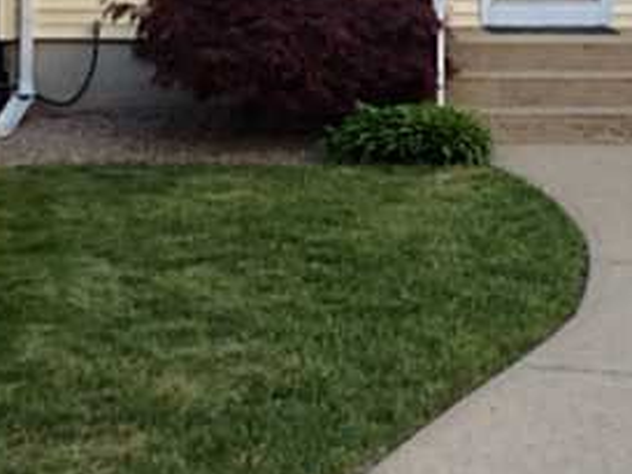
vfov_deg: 15.3
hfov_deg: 20.7
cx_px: 490
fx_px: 1716
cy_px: -67
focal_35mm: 94
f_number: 2.4
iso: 40
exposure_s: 1/40
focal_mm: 3.3
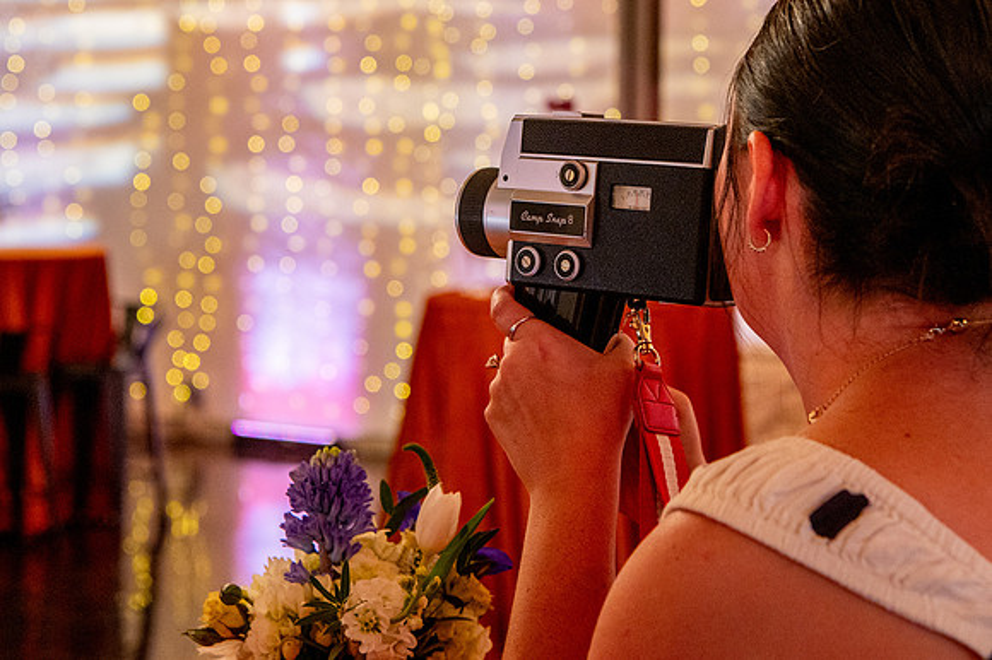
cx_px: 598
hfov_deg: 26.2
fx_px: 2131
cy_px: 207
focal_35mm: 77
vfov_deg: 17.6
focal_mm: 52
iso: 2500
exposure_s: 1/100
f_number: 5
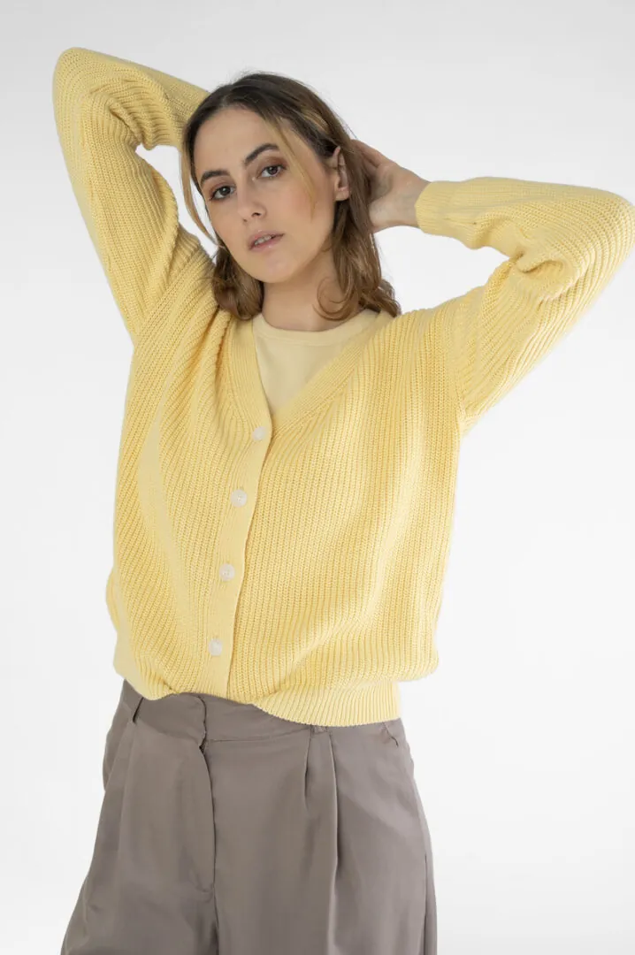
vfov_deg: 42.8
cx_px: 318
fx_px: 1219
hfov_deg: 29.2
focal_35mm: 46
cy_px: 478
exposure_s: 1/200
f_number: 6
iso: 640
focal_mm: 46
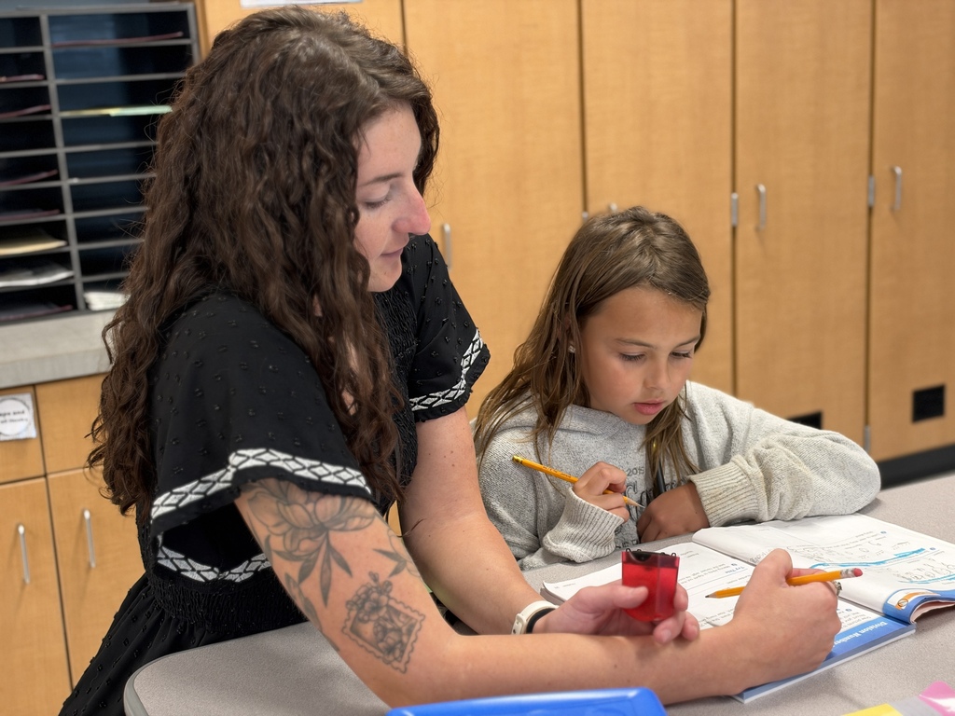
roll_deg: +3.0
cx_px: 478
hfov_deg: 39.7
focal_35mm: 48
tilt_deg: -12.3
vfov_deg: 30.3
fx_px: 1324
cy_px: 358
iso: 500
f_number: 1.8
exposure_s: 1/120
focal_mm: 6.93
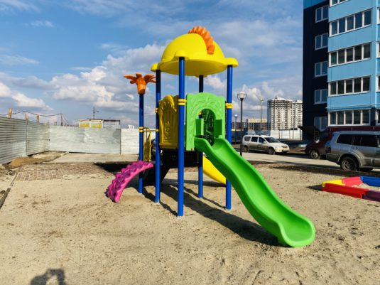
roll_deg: -1.0
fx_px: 285
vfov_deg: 53.0
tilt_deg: -0.1
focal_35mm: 26
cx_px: 190
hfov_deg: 67.3
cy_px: 142
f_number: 1.8
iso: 32
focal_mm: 4.25
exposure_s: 1/3311
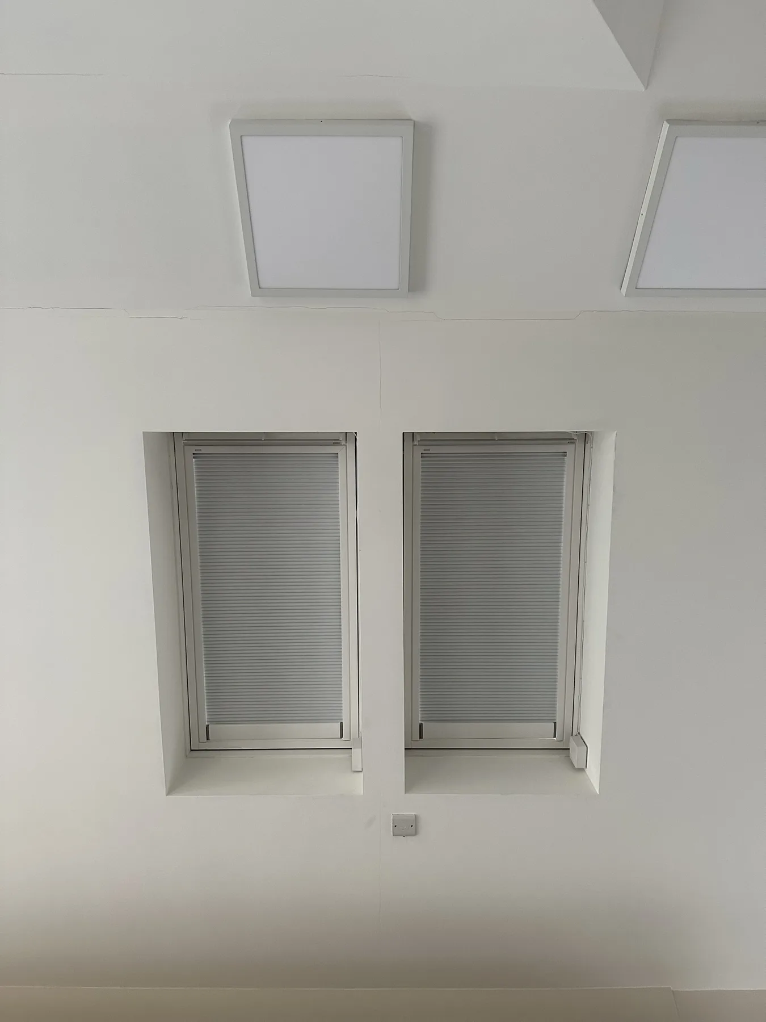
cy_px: 511
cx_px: 383
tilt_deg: +45.6
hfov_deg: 56.8
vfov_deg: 71.6
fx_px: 708
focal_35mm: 24
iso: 250
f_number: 1.78
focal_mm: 6.86
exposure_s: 1/79
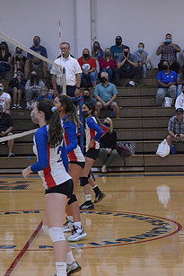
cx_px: 74
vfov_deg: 18.6
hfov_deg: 12.5
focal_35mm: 110
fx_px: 842
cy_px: 165
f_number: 3.5
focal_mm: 50
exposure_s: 1/640
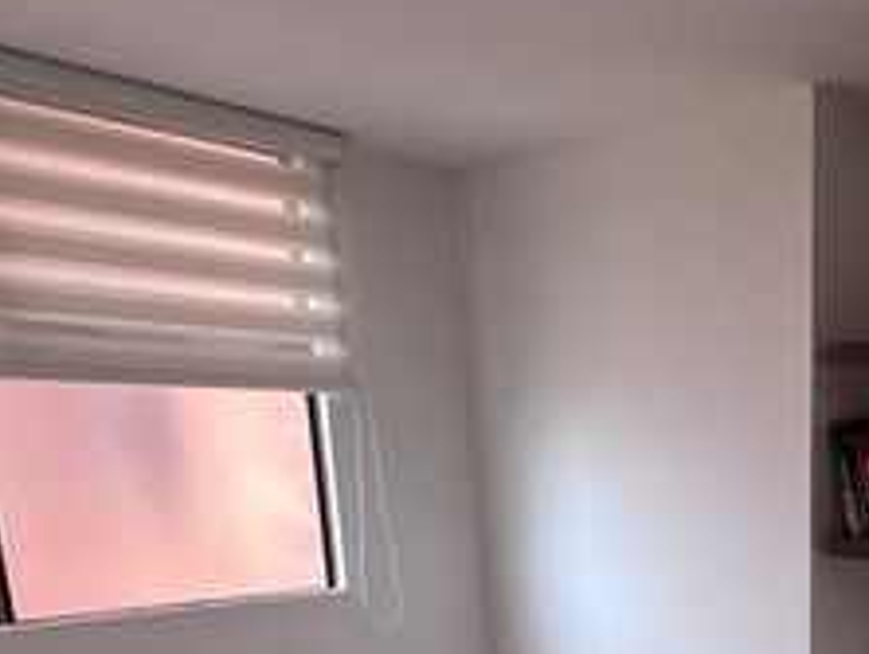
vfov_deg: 32.0
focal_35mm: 39
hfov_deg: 43.2
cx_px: 800
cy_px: 740
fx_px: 980
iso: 50
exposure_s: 1/99
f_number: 1.8
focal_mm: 1.57
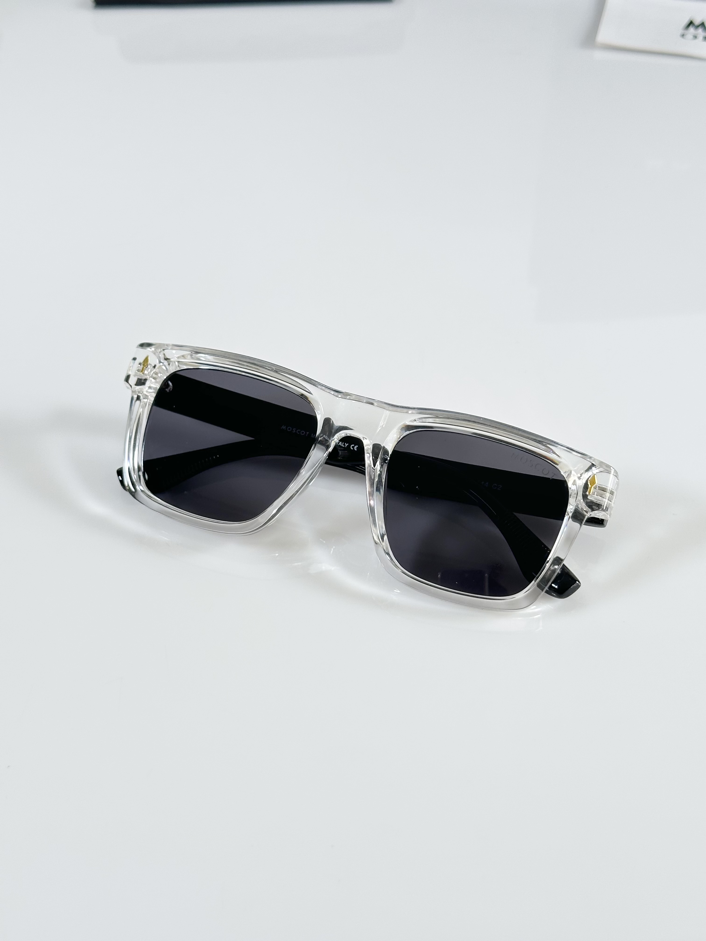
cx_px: 353
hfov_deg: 30.3
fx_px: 1305
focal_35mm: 48
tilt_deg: -44.8
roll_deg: +0.7
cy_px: 470
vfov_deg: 39.7
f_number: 1.78
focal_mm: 6.86
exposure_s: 1/121
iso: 64
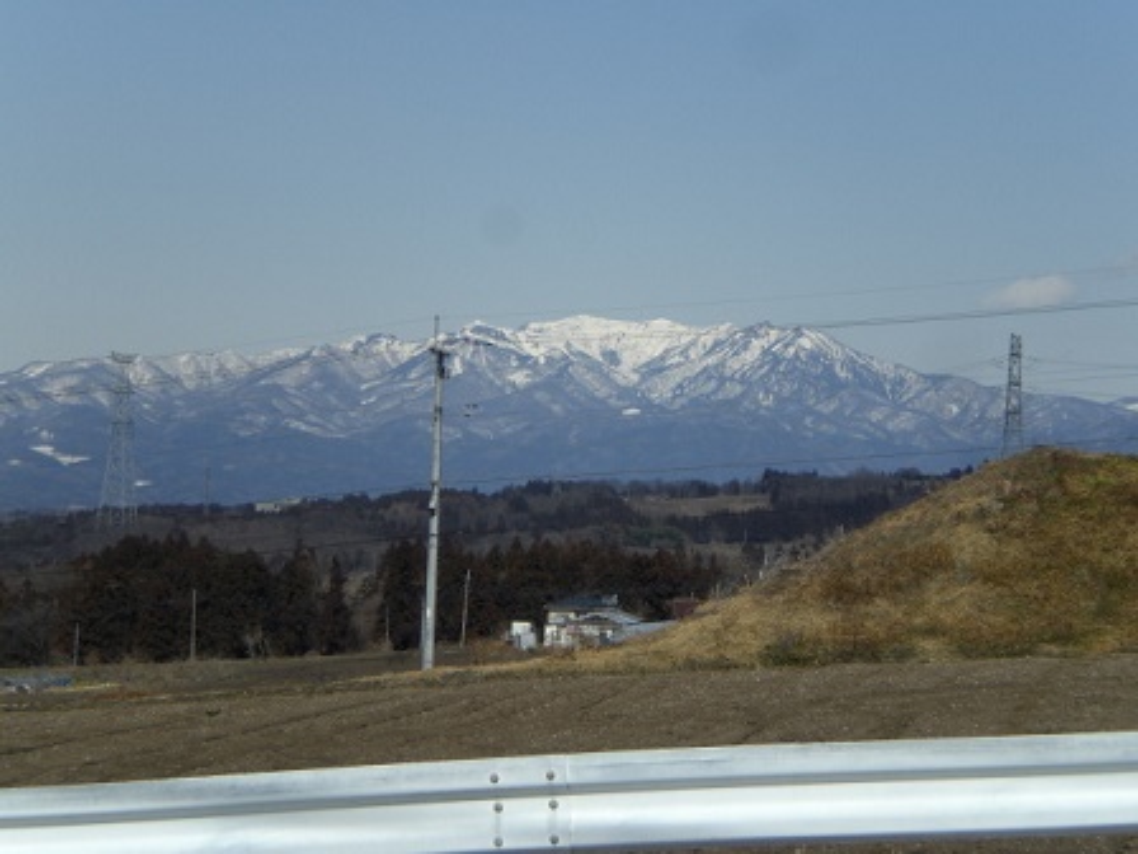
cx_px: 569
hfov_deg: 17.3
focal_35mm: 114
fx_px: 3748
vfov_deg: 13.0
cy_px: 427
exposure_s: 1/400
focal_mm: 18.9
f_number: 5.9
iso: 50
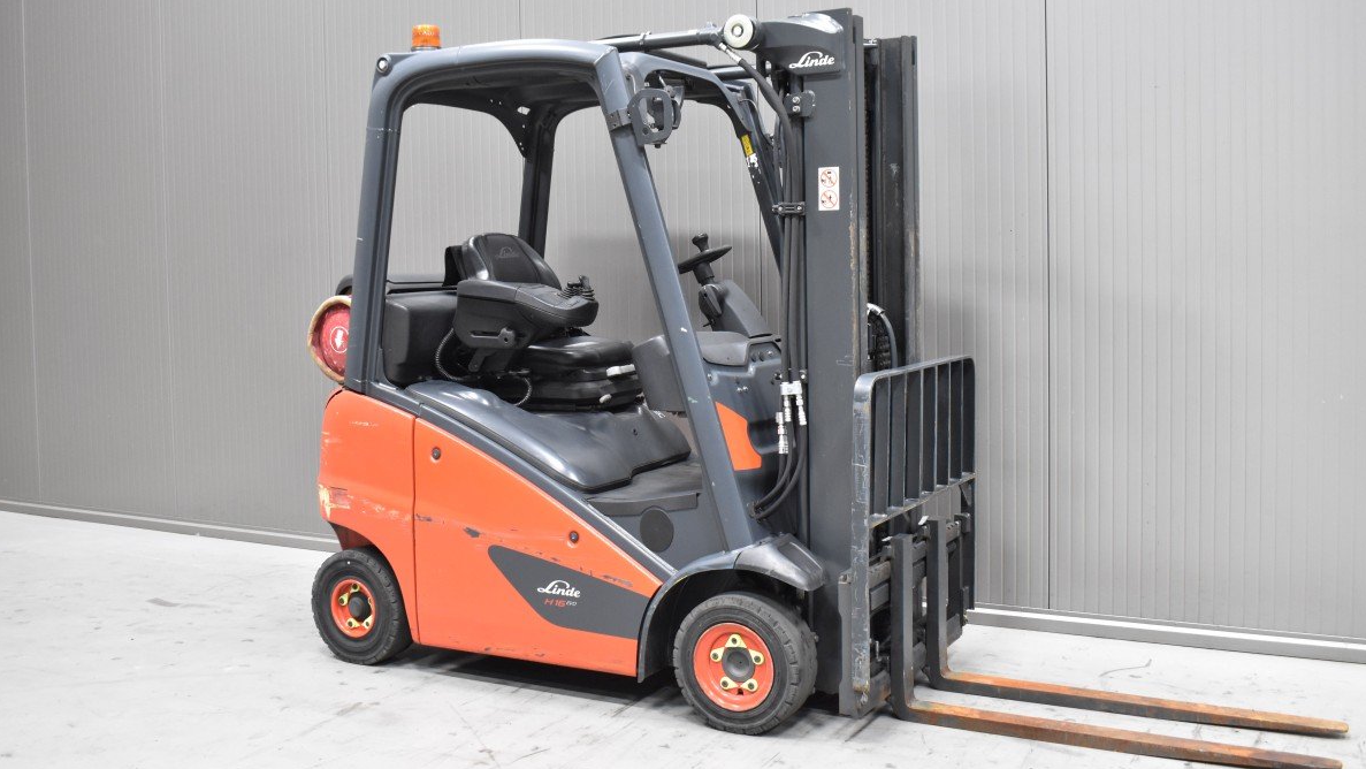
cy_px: 348
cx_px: 679
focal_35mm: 37
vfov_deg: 32.4
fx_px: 1323
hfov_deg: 54.6
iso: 1600
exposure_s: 1/20
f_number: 5
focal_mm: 23
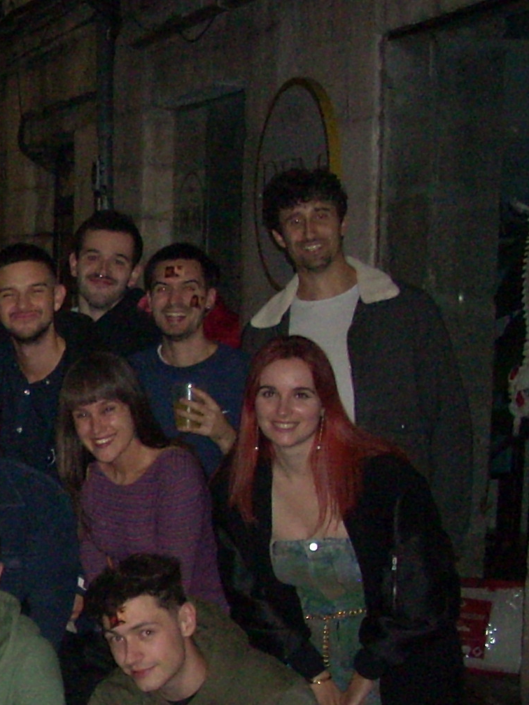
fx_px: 1915
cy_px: 487
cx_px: -322
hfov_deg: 14.4
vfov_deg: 20.8
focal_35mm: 94
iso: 400
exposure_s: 1/60
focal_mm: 6.2
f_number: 2.8
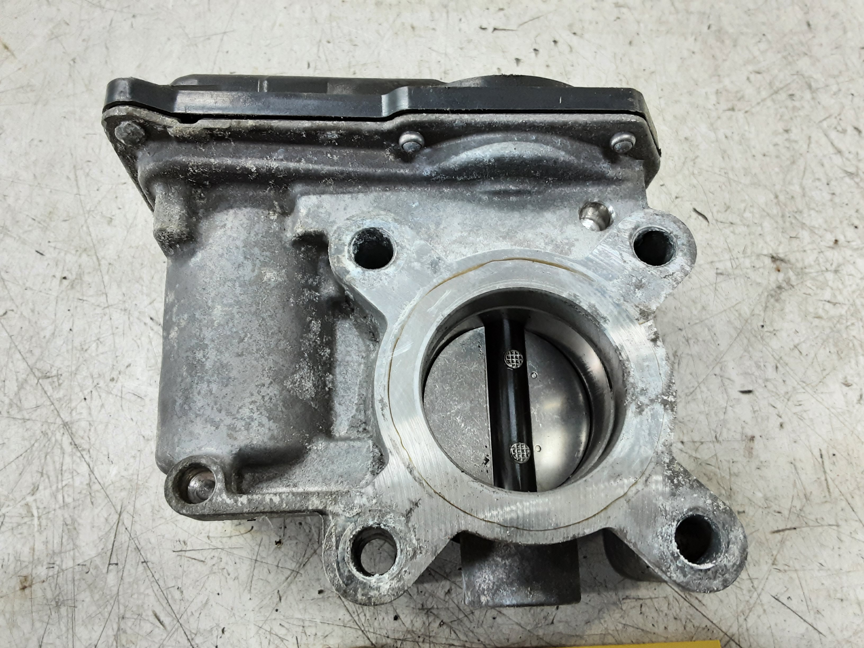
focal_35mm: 27
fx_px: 674
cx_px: 432
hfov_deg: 65.3
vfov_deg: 51.4
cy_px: 324
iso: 125
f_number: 1.9
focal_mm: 2.91
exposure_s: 1/50
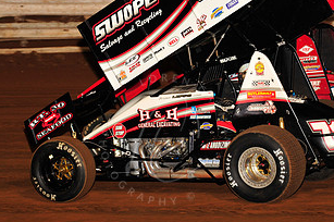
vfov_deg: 5.8
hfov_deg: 8.7
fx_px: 2187
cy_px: 39
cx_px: 164
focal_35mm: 236
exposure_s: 1/320
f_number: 6.3
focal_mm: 125
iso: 1000
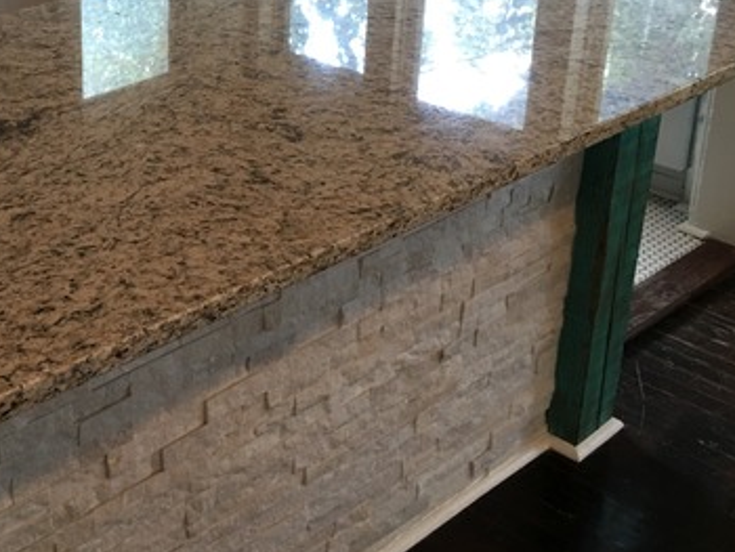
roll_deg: +2.0
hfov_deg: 34.5
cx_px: 103
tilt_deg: -19.9
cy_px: 122
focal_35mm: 53
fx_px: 1126
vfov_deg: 27.1
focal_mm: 4.15
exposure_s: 1/15
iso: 50
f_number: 2.2
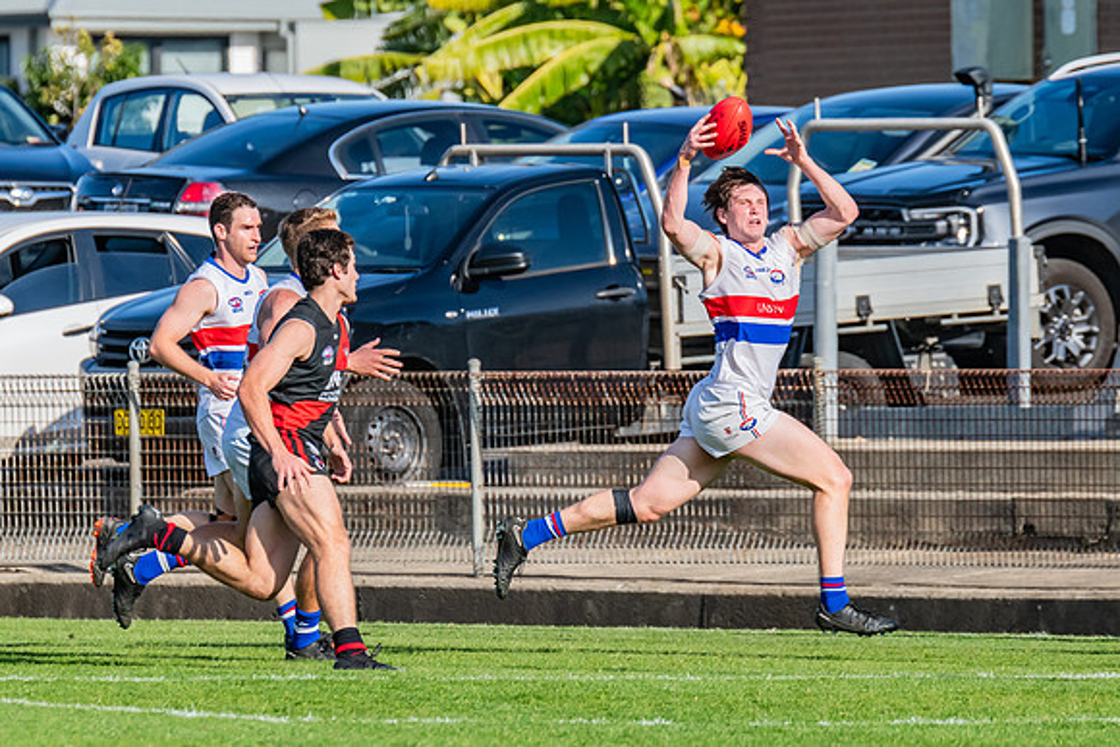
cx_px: 745
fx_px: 17911
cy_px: 334
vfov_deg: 2.4
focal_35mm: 576
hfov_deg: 3.6
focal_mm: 380
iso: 800
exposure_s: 1/1600
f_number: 10
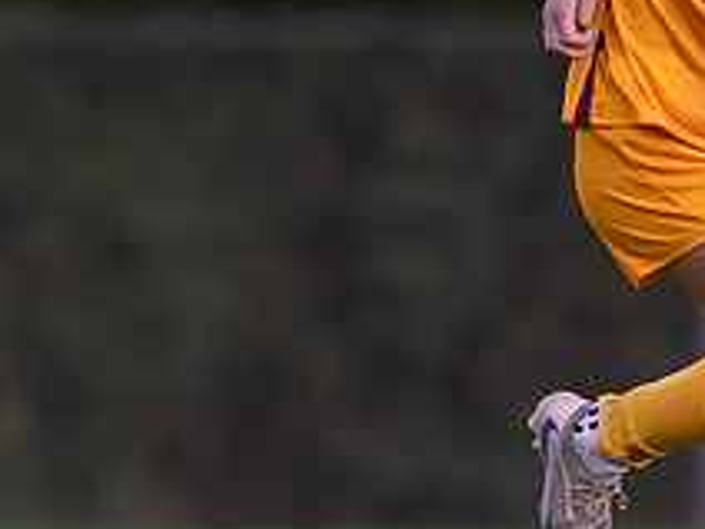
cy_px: 341
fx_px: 27108
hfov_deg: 1.5
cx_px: 511
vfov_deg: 1.1
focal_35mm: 1331
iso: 1800
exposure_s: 1/1600
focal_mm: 300
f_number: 2.8
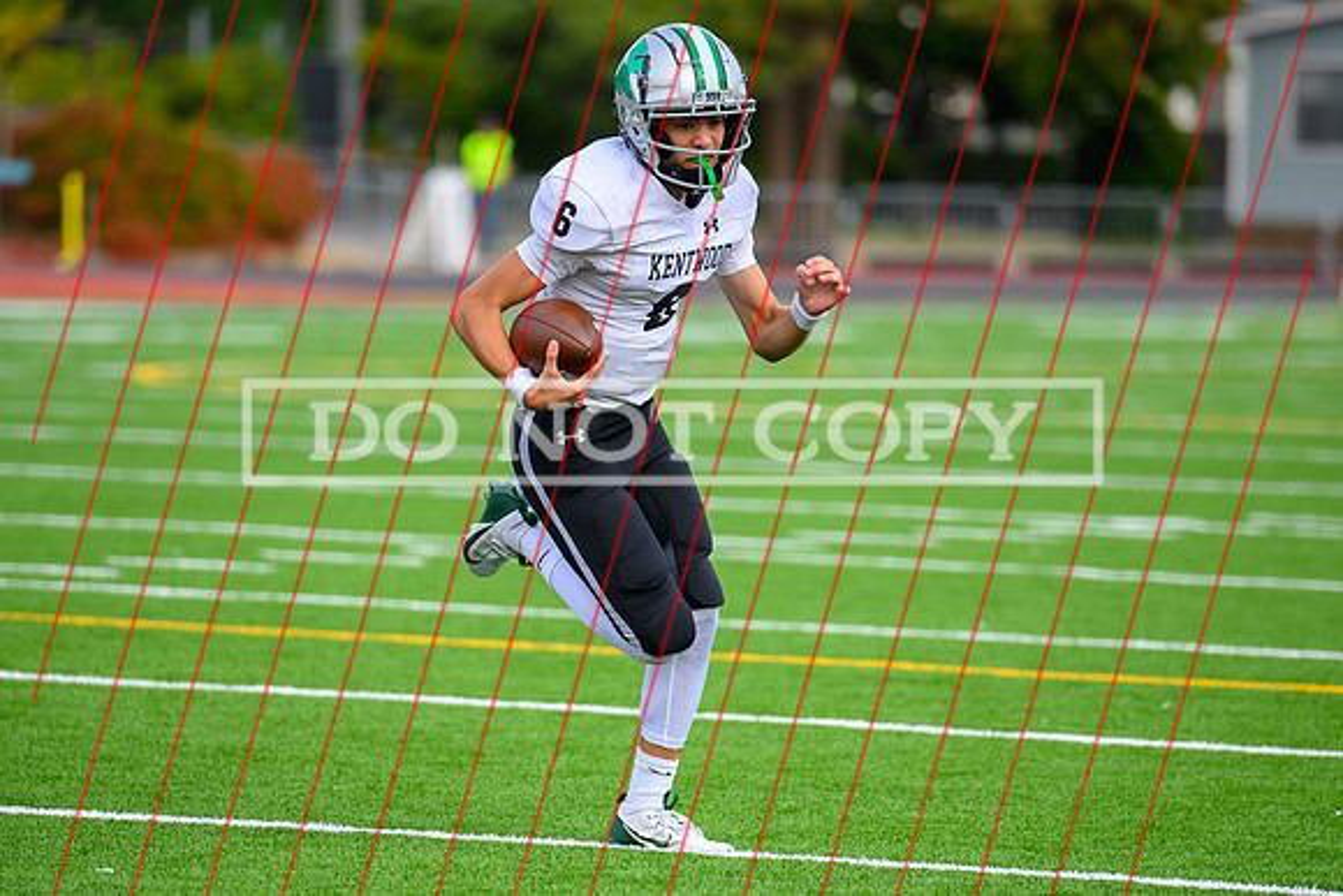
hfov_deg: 6.8
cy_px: 579
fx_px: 11329
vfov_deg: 4.5
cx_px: 562
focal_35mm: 304
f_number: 2.8
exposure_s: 1/2000
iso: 360
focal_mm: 200
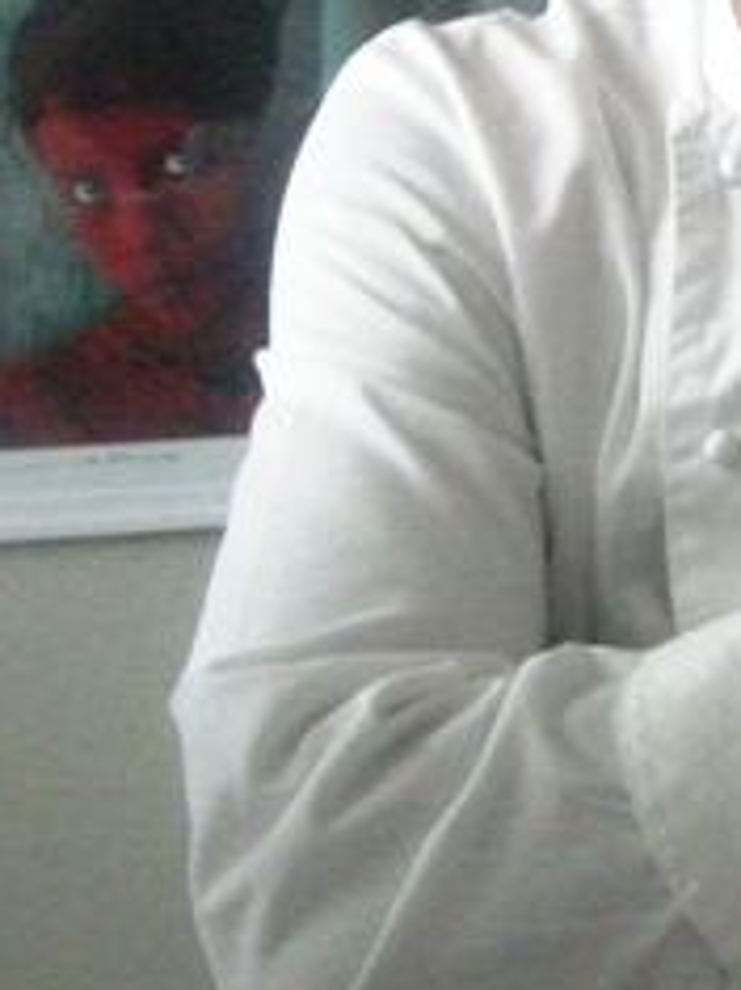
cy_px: 194
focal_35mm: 98
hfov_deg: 14.2
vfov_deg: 19.8
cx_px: 1069
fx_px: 2800
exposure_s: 1/80.3
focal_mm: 7.5
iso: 1600
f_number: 2.7
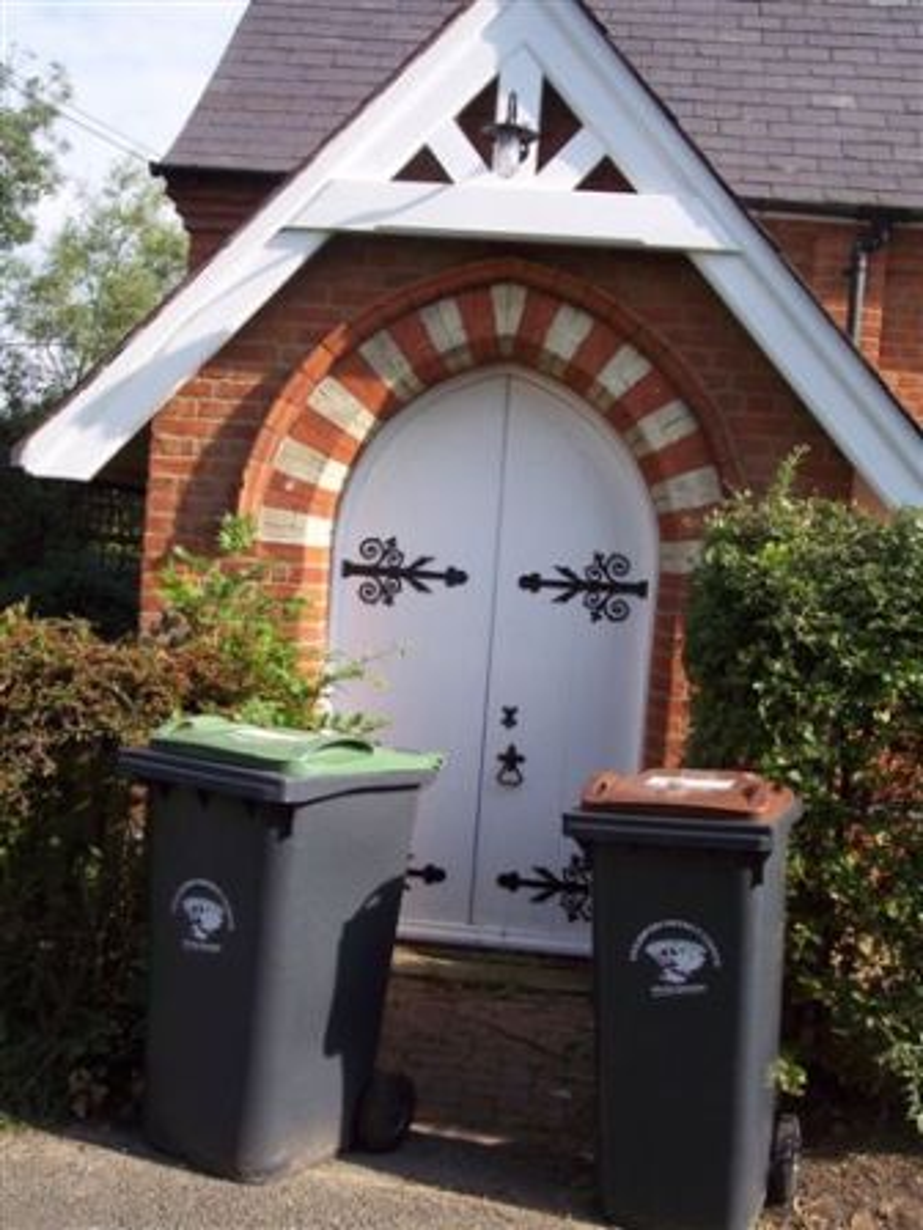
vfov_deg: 49.0
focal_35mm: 38
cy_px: 615
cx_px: 462
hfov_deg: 37.7
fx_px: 1351
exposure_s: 1/350
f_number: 4.8
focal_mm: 8
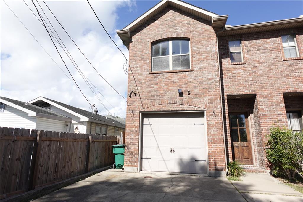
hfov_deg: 84.0
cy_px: 101
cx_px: 152
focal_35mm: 20
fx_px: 168
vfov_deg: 61.9
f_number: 2
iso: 125
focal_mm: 7.6
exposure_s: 1/3200
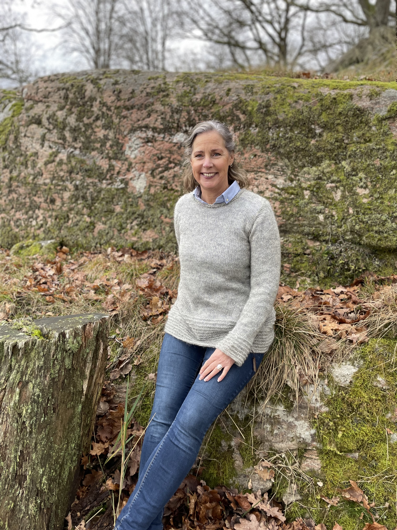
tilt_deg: -14.9
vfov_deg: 67.3
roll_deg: -1.0
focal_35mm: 26
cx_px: 198
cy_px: 265
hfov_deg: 53.1
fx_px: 398
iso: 80
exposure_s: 1/121
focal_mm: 4.2
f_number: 1.6
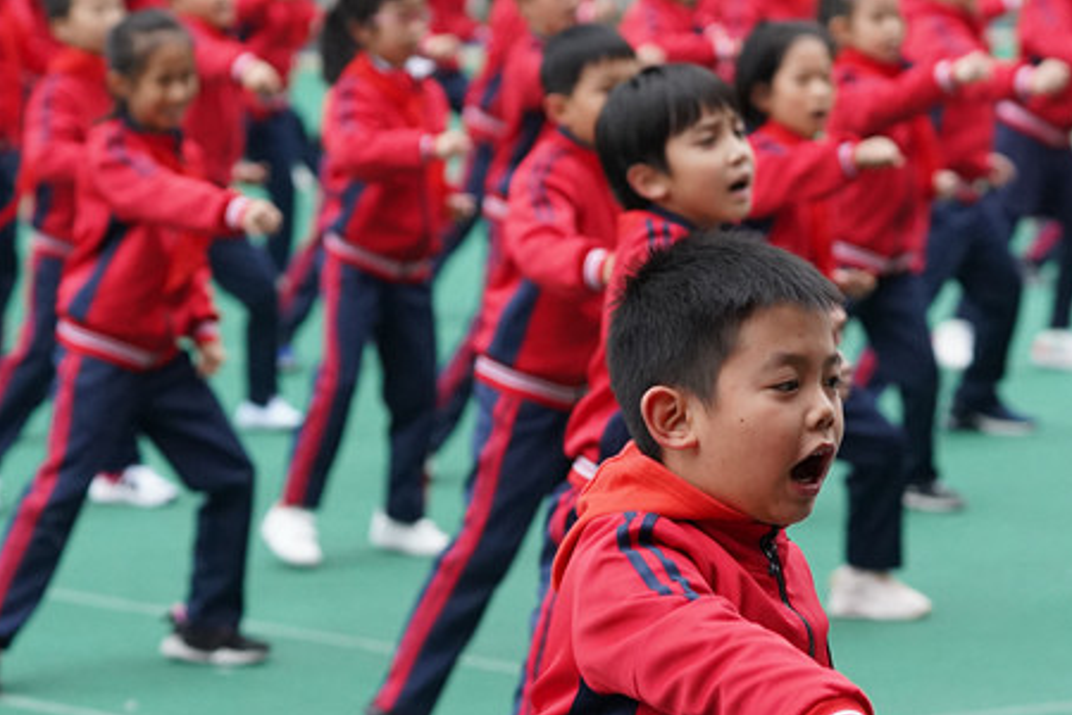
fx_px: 6670
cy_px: 442
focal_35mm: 224
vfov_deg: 6.1
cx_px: 588
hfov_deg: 9.2
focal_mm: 126
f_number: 5.6
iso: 6400
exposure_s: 1/3200
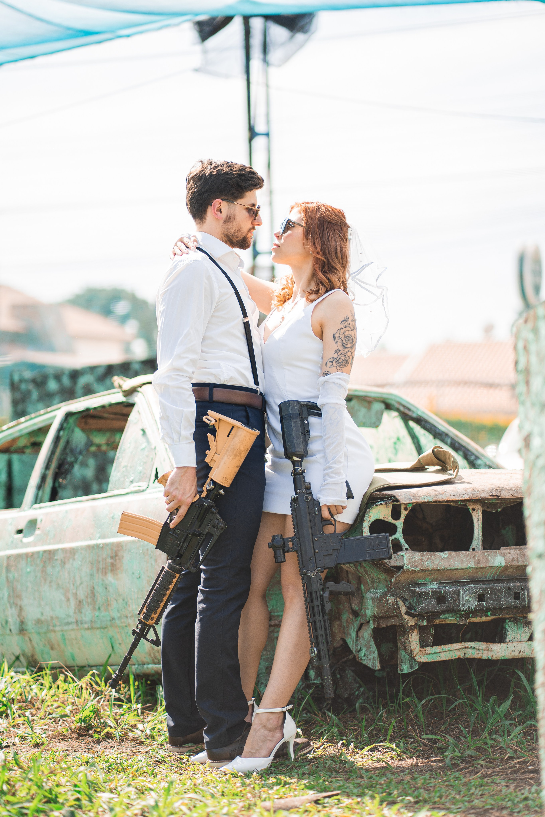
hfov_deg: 16.1
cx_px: 272
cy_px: 408
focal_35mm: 85
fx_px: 1930
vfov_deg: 23.9
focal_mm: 85
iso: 160
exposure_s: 1/1600
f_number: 1.8
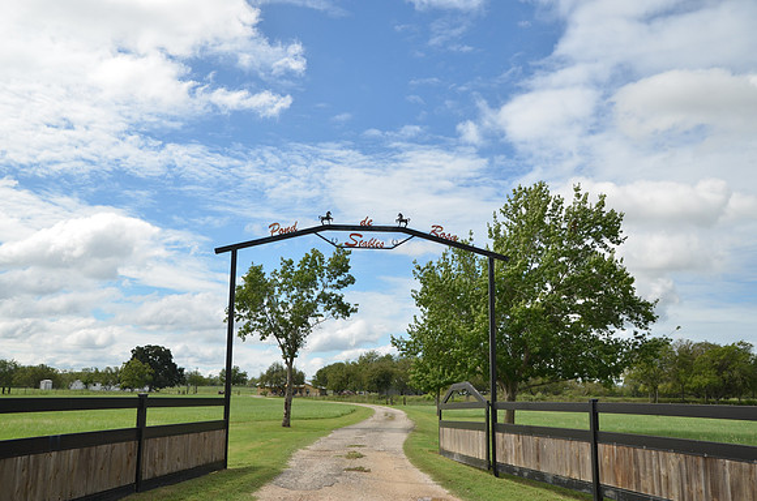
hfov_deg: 59.6
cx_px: 378
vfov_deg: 41.5
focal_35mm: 32
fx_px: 661
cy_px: 250
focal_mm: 21
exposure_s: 1/200
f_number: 7.1
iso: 200
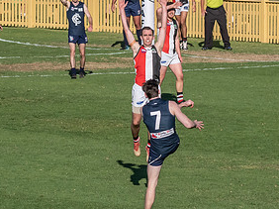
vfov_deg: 2.4
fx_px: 5001
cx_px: 186
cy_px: 88
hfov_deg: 3.2
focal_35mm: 621
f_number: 10
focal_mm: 150
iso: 800
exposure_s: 1/3200
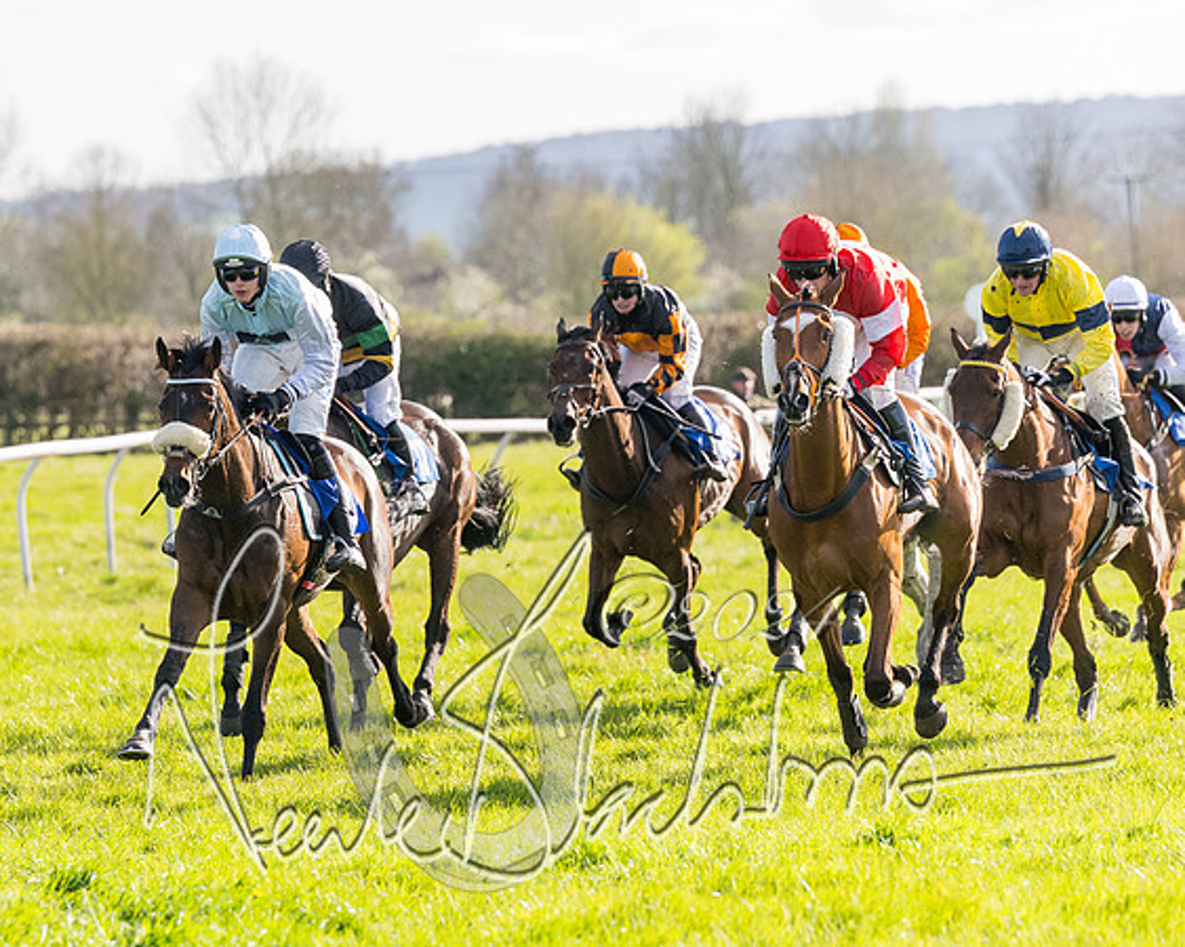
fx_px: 11727
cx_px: 332
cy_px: 396
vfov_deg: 4.6
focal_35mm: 334
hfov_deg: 5.8
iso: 400
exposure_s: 1/1600
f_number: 4
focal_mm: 165
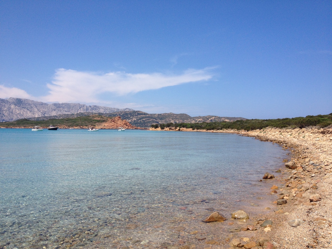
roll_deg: +0.1
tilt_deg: -2.1
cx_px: 166
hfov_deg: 52.6
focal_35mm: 35
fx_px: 336
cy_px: 124
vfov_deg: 40.7
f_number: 2.4
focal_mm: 4.28
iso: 50
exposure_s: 1/2404
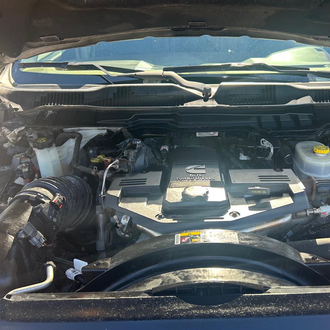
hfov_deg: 52.0
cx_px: 204
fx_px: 334
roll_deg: -0.6
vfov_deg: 52.5
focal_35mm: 31
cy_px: 166
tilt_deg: -27.3
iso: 50
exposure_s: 1/297
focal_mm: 5.7
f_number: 1.5
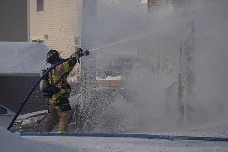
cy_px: 73
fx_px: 1407
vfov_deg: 6.2
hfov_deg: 9.3
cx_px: 107
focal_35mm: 222
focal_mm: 200
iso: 250
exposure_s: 1/2000
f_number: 5
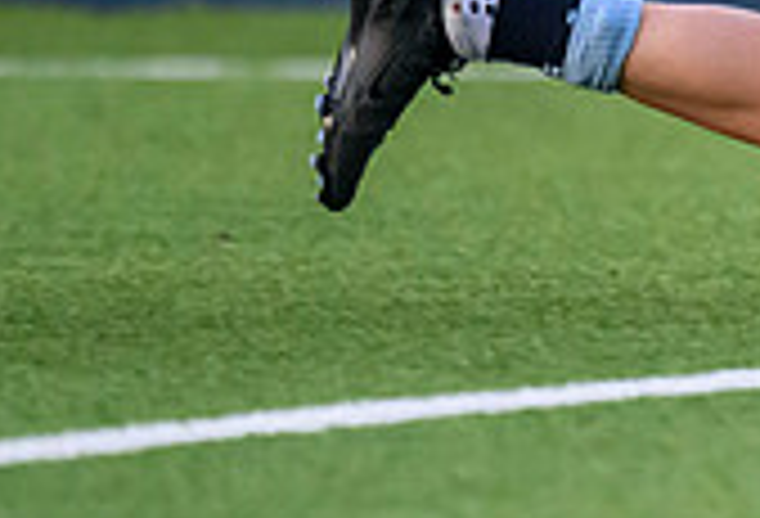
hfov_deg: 0.8
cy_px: -72
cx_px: 1754
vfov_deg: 0.5
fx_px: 55853
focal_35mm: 2629
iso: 4000
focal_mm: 560
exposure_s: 1/1250
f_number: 4
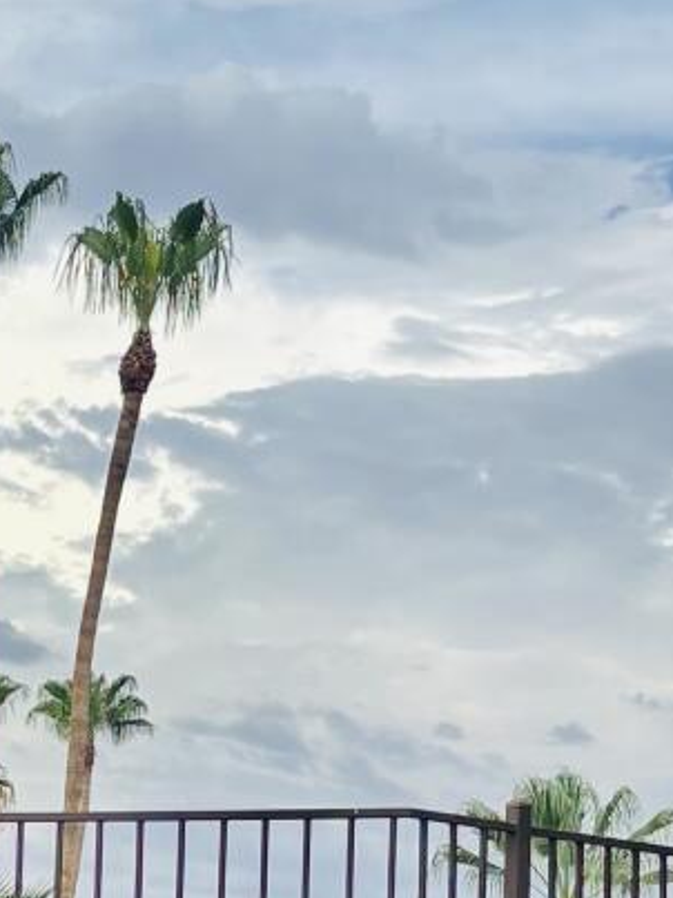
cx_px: -279
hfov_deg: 11.1
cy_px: 974
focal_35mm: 129
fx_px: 3346
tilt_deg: +3.5
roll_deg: -2.1
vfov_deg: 14.9
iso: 50
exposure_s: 1/894
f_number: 1.6
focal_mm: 5.96
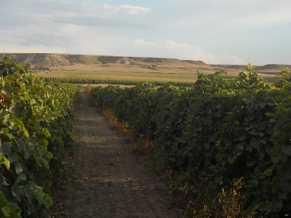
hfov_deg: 27.3
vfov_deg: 20.7
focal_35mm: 71
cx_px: 111
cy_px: 91
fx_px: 597
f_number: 5.6
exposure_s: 1/218
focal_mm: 5.7
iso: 64
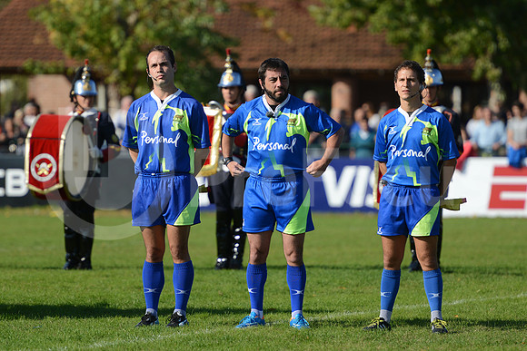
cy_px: 176
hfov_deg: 7.6
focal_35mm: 270
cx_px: 264
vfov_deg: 5.1
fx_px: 3953
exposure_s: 1/2000
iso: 400
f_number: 4
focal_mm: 270
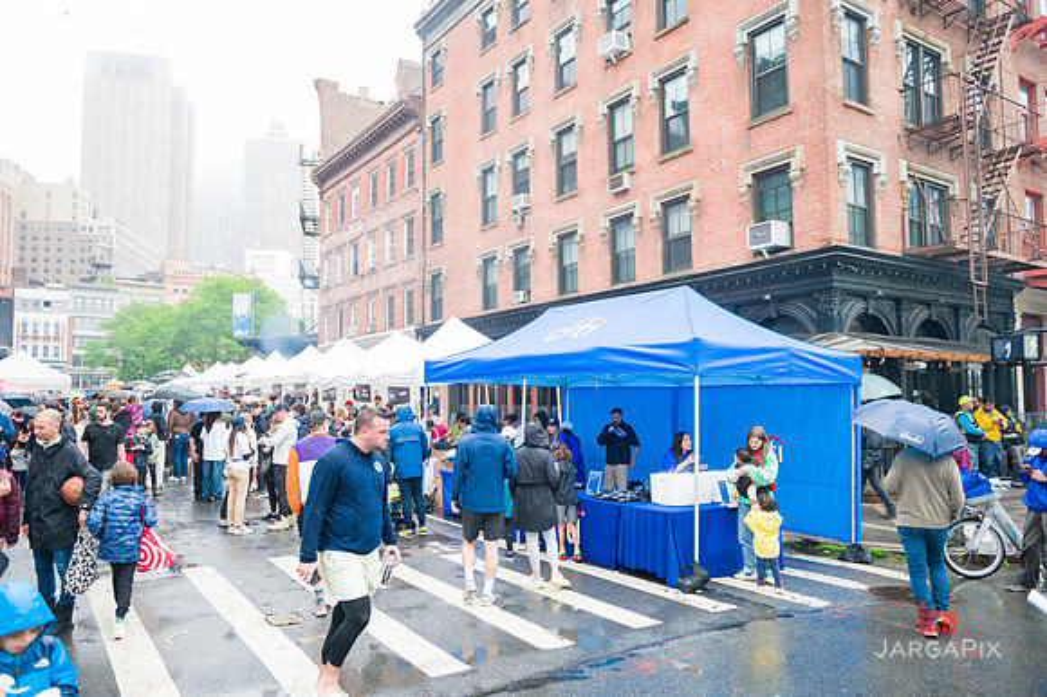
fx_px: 698
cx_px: 524
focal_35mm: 24
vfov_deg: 53.1
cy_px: 348
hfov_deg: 73.8
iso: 320
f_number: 3.2
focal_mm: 24
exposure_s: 1/250
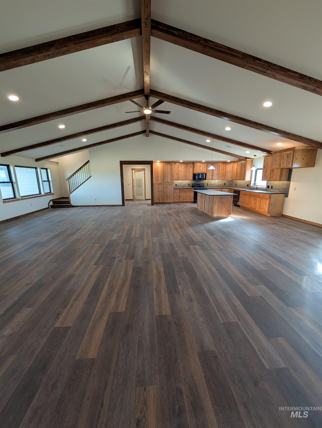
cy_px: 214
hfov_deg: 94.6
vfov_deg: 110.5
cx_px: 161
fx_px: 149
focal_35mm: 12
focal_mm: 2.02
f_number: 1.7
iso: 118
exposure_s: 1/120
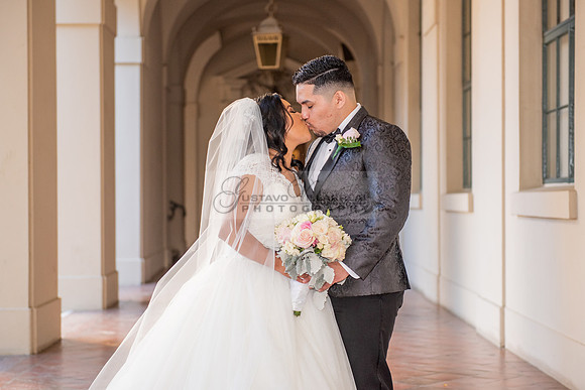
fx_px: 1279
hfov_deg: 25.8
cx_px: 292
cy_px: 195
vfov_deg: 17.4
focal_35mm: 79
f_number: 2.8
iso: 800
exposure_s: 1/160
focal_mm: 70
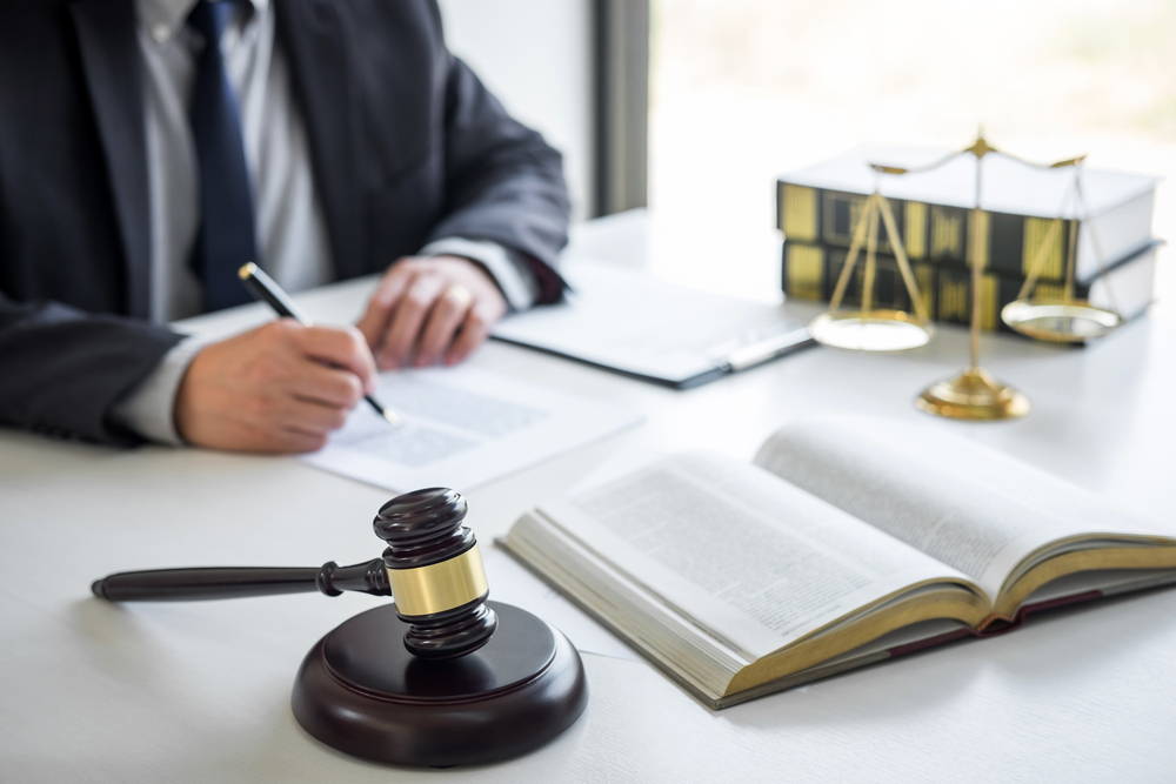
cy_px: 392
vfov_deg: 25.5
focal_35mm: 53
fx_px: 1731
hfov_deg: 37.5
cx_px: 588
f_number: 2.8
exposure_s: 1/160
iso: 200
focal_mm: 35
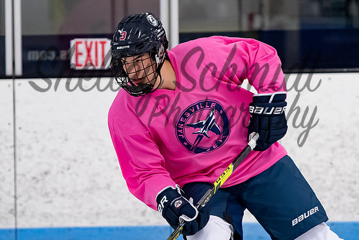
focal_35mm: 469
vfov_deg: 2.9
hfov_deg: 4.4
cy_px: 79
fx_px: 4681
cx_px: 171
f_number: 3.5
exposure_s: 1/800
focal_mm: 200
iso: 2000
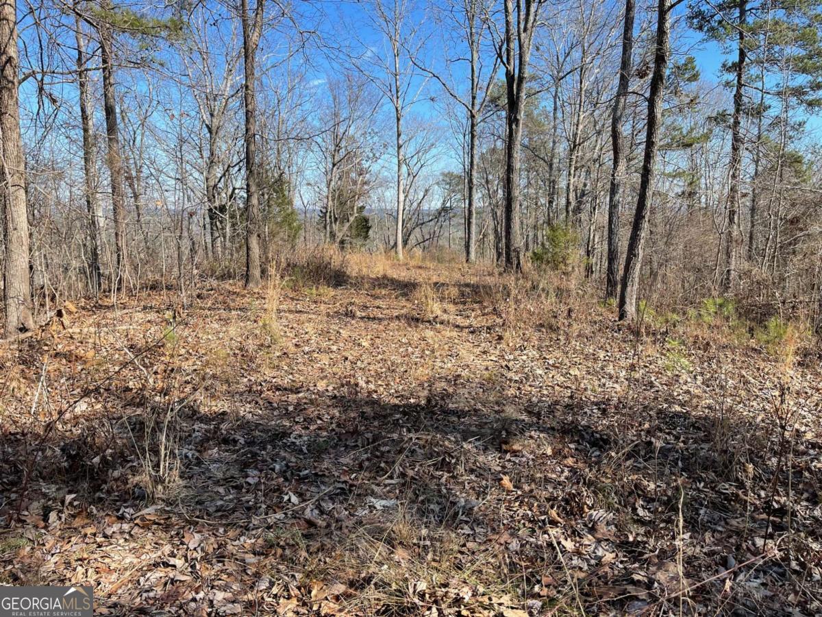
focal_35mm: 26
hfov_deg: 67.3
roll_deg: -0.6
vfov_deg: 53.1
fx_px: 617
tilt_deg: -9.7
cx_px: 411
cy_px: 308
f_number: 1.6
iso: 32
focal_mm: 5.1
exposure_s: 1/1475
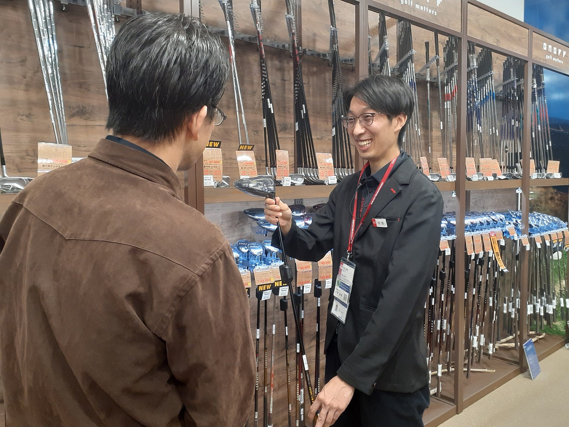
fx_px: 444
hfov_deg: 65.3
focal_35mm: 27
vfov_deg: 51.4
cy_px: 214
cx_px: 284
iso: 160
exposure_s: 1/50
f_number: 1.9
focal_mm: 3.6
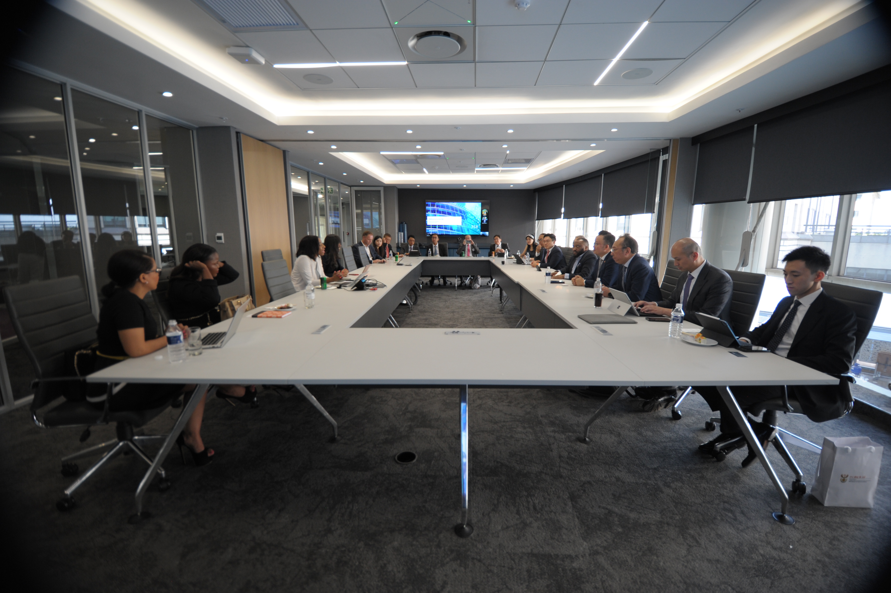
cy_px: 296
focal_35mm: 15
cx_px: 446
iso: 800
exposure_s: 1/80
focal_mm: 15
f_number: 4.5
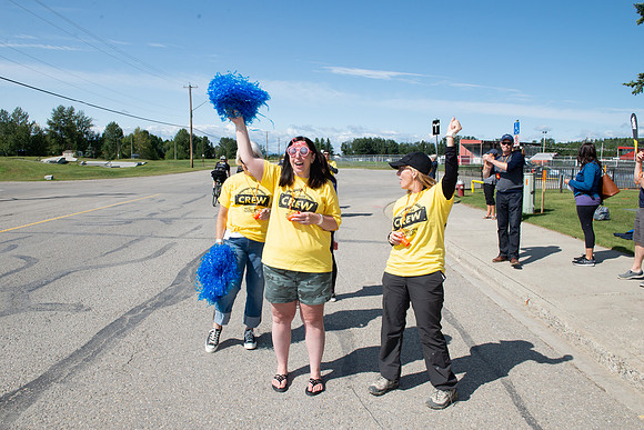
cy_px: 215
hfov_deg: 69.4
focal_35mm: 26
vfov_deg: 49.6
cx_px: 322
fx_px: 465
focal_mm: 26
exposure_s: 1/400
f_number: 11
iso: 250
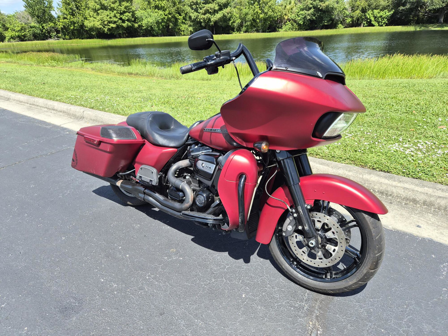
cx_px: 224
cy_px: 168
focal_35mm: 23
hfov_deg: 73.9
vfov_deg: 58.9
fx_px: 298
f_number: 1.8
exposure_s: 1/2256
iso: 80
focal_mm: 5.4
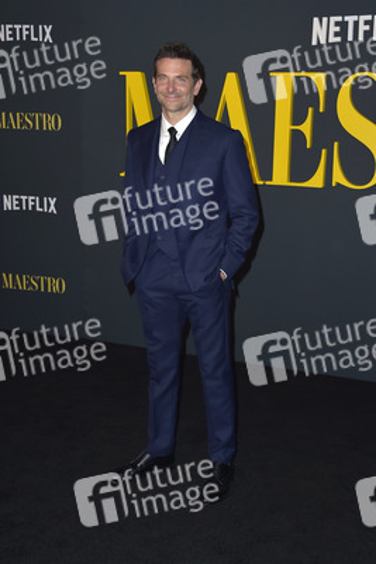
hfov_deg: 33.4
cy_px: 282
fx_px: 626
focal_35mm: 40
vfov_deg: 48.4
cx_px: 188
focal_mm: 40
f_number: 6.3
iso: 320
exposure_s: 1/250
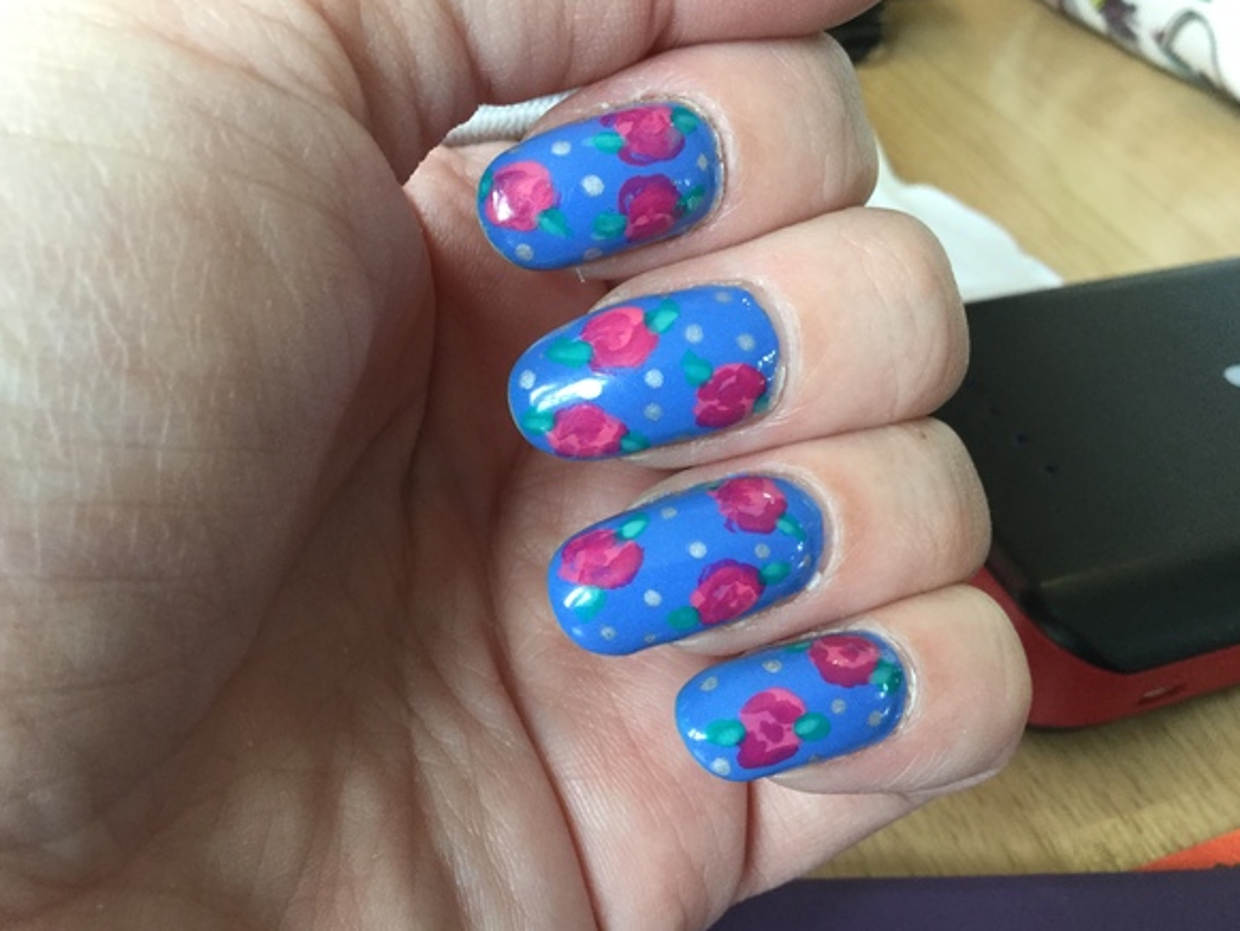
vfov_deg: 44.2
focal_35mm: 32
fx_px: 1147
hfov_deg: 56.8
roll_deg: +0.6
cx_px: 613
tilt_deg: -38.2
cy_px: 459
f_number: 2.4
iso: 125
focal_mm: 3.3
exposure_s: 1/33
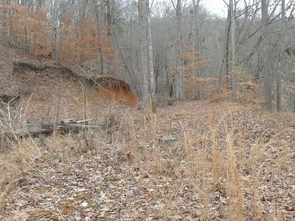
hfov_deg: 36.2
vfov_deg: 27.5
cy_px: 110
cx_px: 148
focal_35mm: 53
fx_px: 452
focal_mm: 6
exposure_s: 1/125
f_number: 2.8
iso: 100
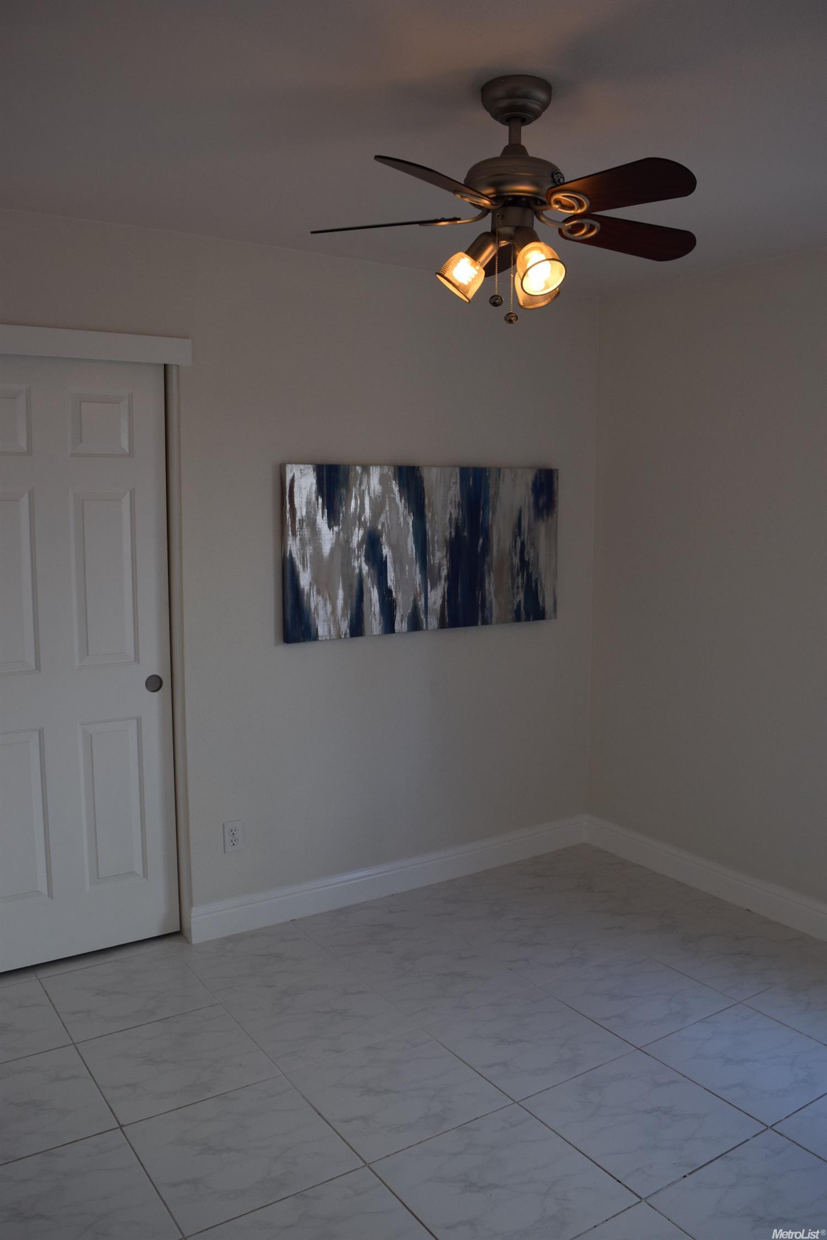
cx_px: 414
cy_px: 620
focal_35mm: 27
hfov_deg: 47.9
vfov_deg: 67.4
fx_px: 930
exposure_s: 1/160
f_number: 6.3
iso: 400
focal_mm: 18
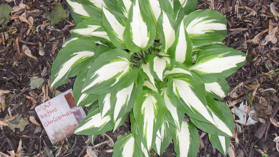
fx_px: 466
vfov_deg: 19.1
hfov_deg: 33.3
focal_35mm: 63
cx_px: 138
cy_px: 74
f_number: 4.3
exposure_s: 1/60
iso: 200
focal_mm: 10.1
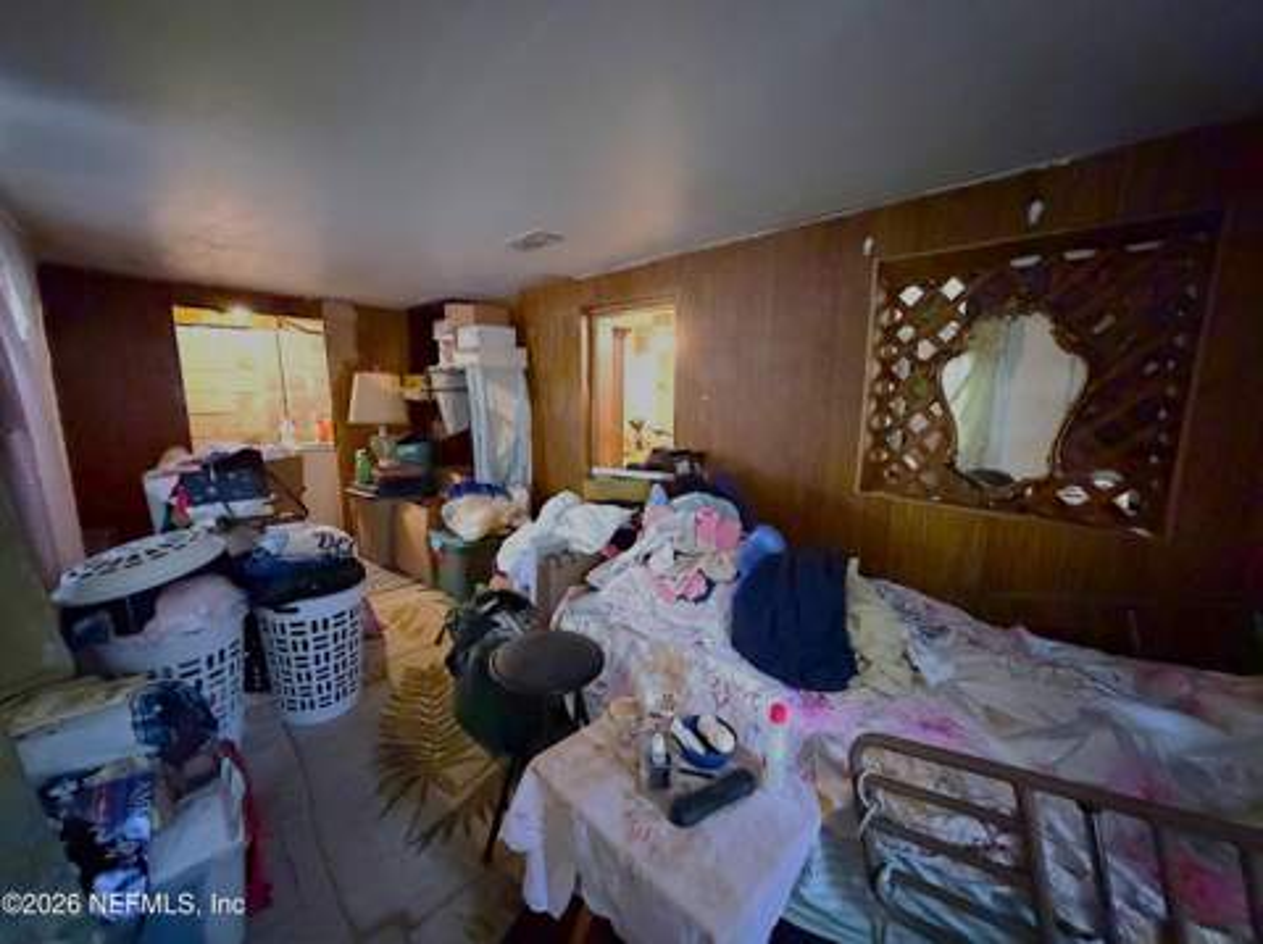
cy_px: 472
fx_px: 510
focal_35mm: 14
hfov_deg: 102.1
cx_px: 632
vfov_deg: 85.6
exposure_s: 1/30
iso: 2500
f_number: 2.2
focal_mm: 2.22
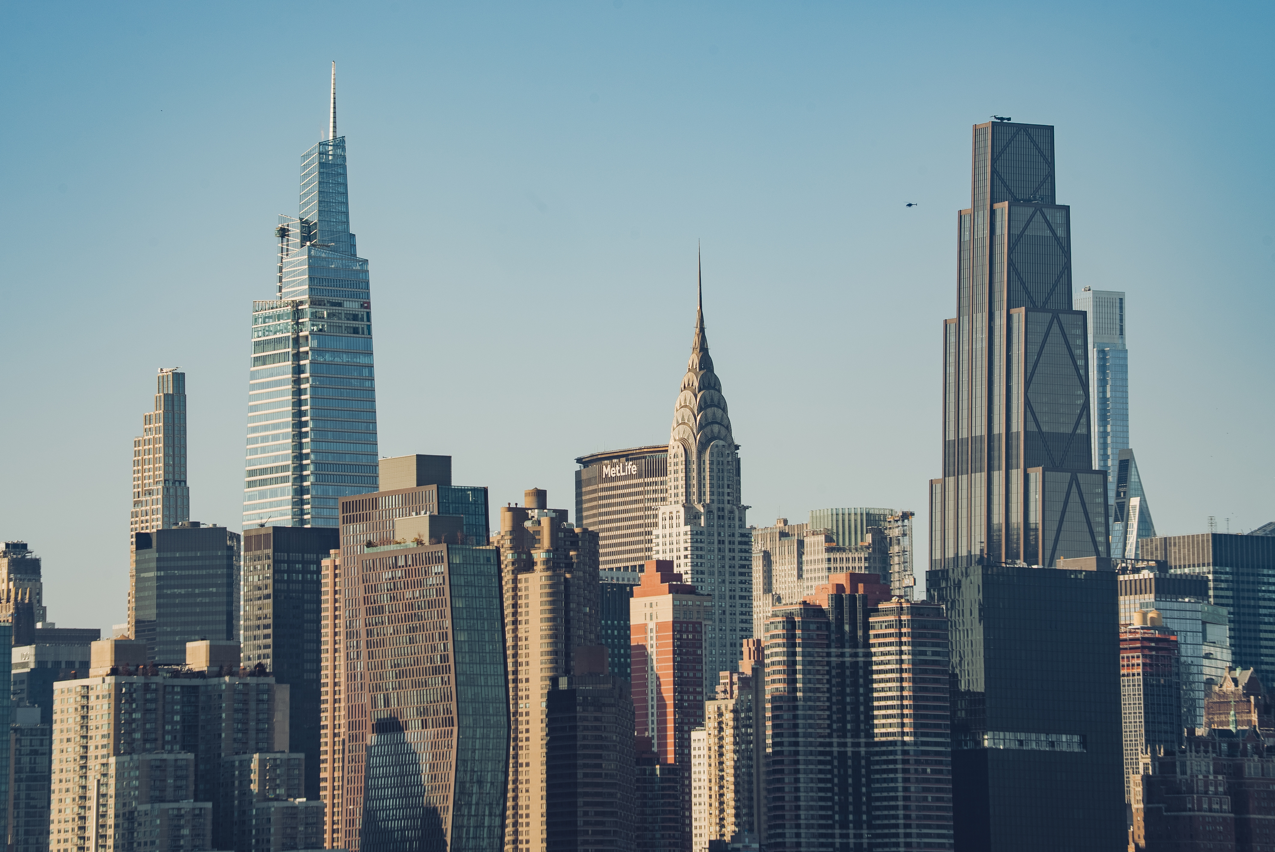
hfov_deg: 11.4
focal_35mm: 180
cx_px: 638
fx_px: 6378
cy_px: 426
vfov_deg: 7.6
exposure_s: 1/160
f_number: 13
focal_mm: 180
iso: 100
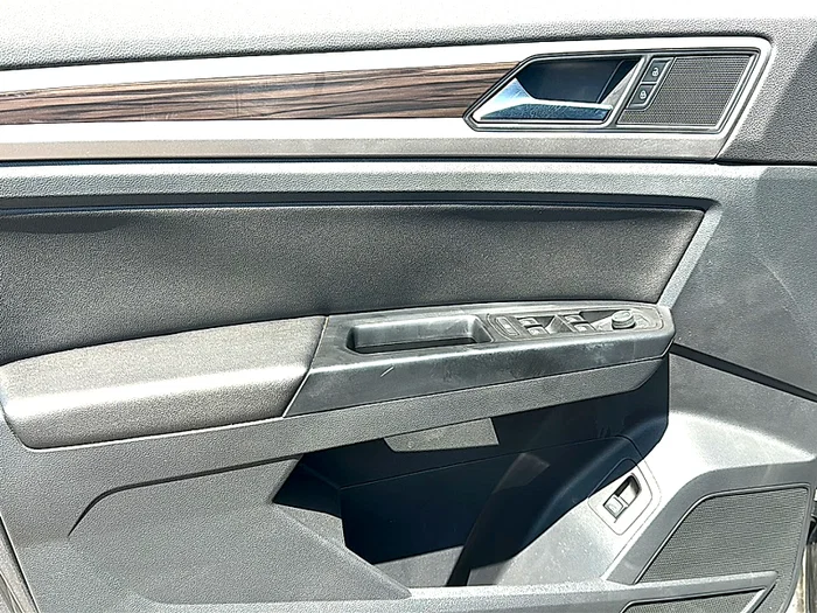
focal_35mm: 32
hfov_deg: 56.8
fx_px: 755
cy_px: 306
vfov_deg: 44.2
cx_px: 408
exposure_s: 1/954
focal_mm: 6.86
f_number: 1.78
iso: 100
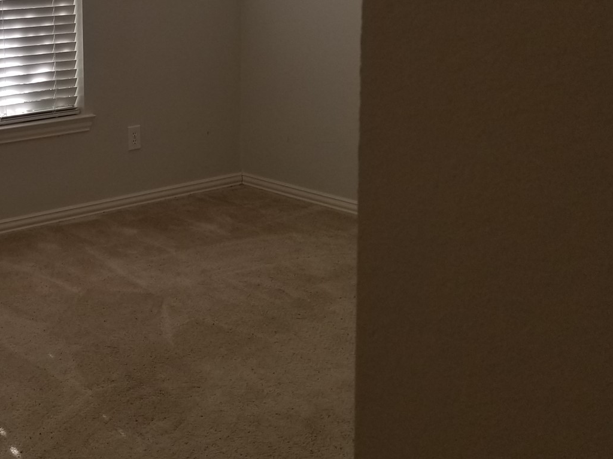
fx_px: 921
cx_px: 27
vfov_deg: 27.2
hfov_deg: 34.1
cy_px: 57
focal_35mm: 52
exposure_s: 1/120
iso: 80
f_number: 1.7
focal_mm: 4.3
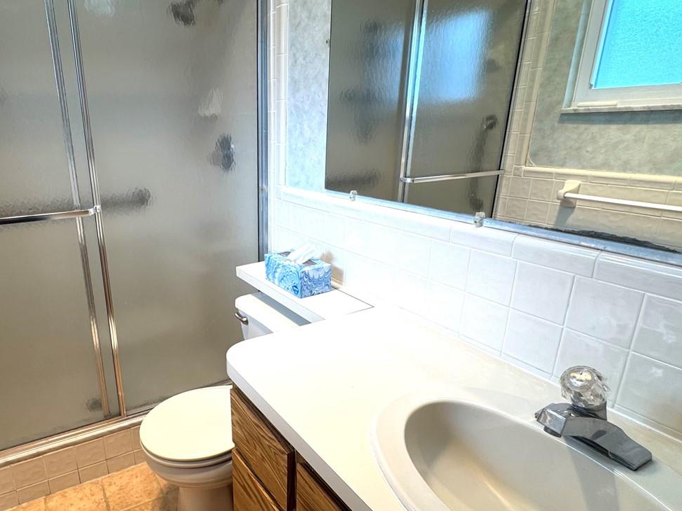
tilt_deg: -19.3
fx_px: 453
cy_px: 275
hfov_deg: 72.1
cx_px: 236
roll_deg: +1.9
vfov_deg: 58.8
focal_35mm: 23
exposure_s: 1/121
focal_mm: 2.22
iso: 40
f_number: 2.2
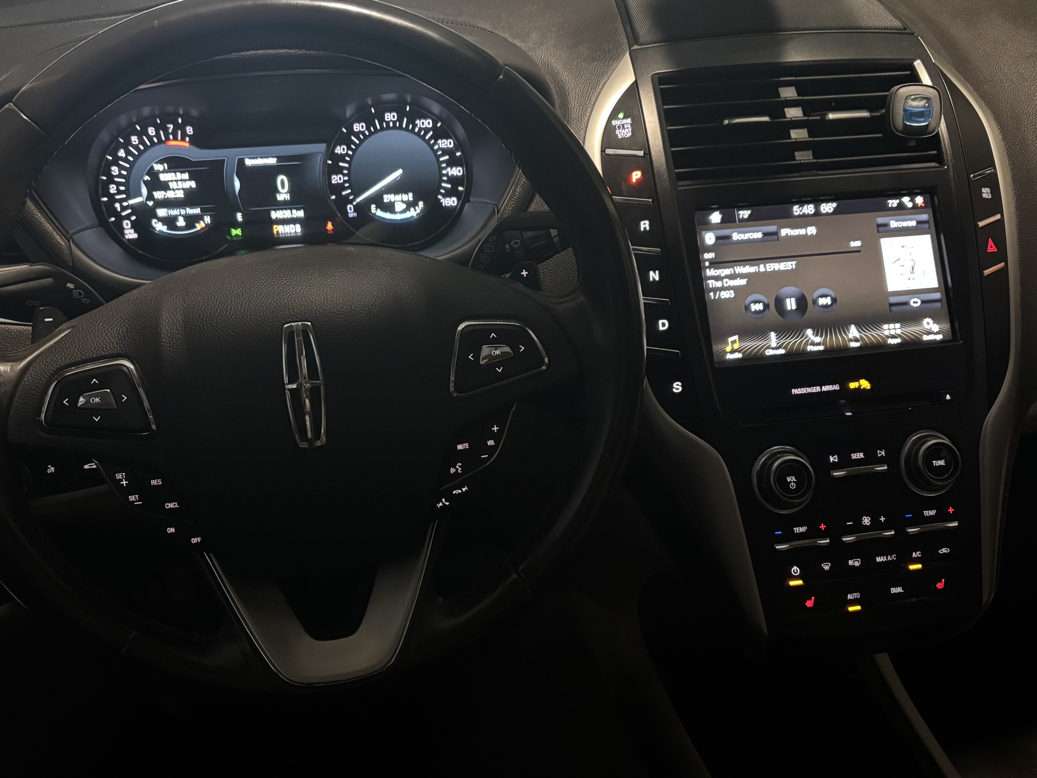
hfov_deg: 52.6
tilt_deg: -32.1
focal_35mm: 35
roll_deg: -0.4
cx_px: 493
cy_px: 369
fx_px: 1048
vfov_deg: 40.7
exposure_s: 1/28
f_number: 1.6
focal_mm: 5.96
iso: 1000
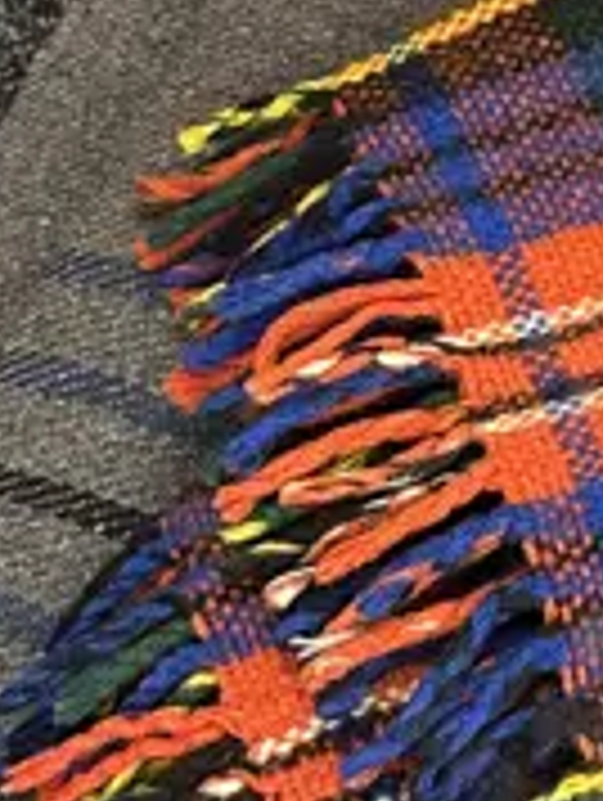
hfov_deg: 10.3
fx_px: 3198
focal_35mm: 138
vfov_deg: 14.2
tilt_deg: -58.1
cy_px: 198
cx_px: 999
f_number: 1.78
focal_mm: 6.86
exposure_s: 1/50
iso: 400
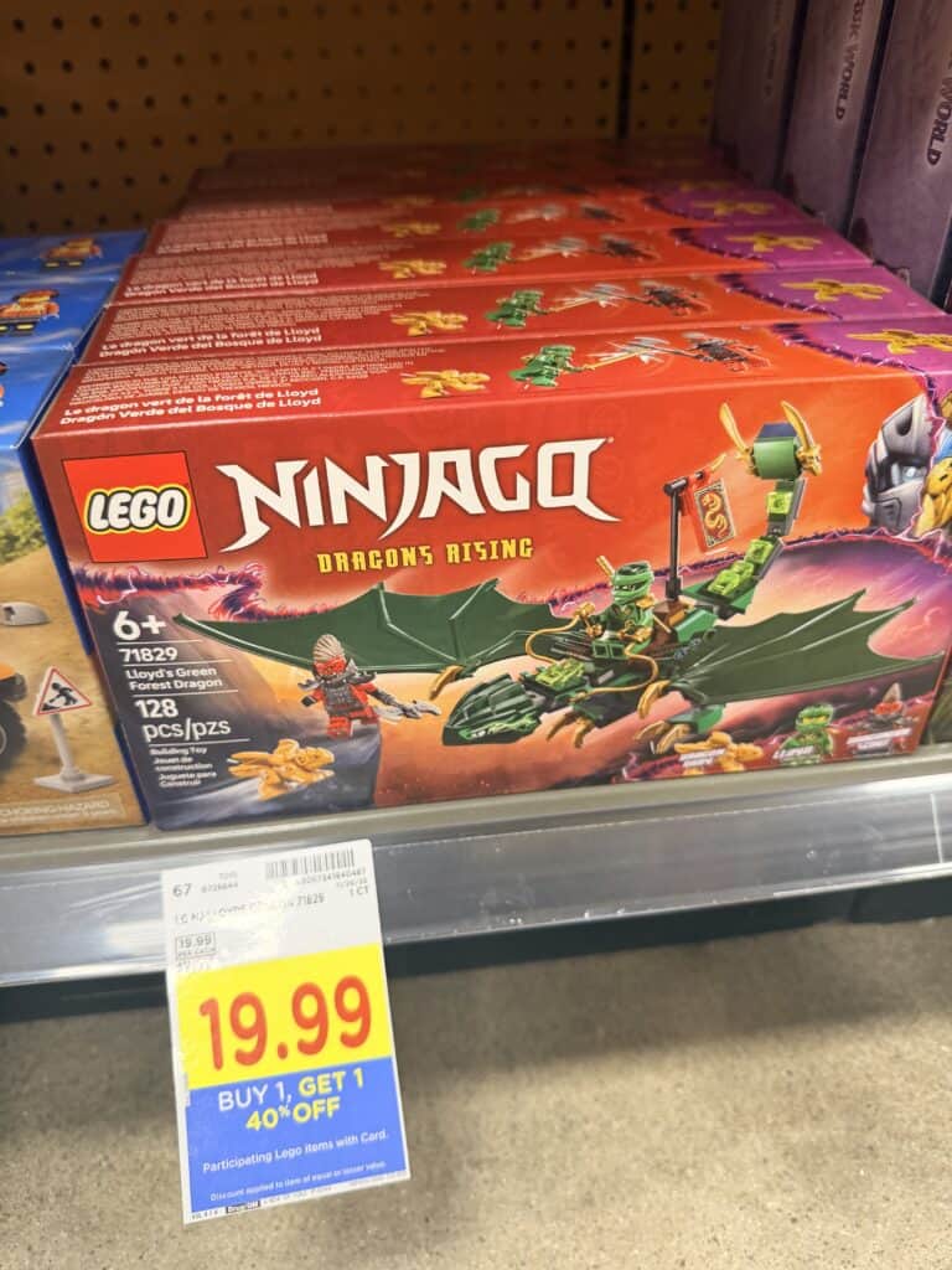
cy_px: 635
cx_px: 476
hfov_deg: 56.8
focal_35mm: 24
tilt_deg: -37.6
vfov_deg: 71.6
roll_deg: +1.3
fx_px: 880
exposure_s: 1/42
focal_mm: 6.76
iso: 200
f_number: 1.78
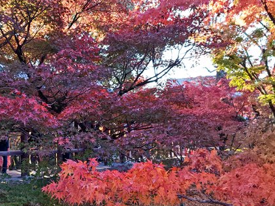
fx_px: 278
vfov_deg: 40.1
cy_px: 140
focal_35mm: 35
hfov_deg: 51.1
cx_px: 79
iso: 55
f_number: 1.9
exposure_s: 1/120
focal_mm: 5.56
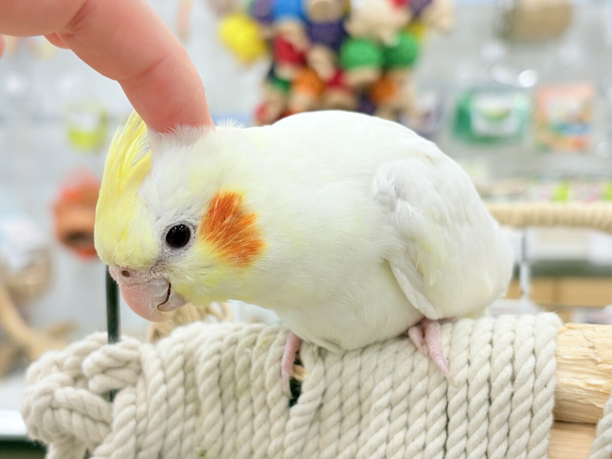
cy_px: 230
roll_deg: +1.0
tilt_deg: -5.1
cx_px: 306
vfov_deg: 28.0
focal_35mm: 52
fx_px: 919
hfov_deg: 36.8
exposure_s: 1/50
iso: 40
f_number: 1.6
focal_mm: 5.96
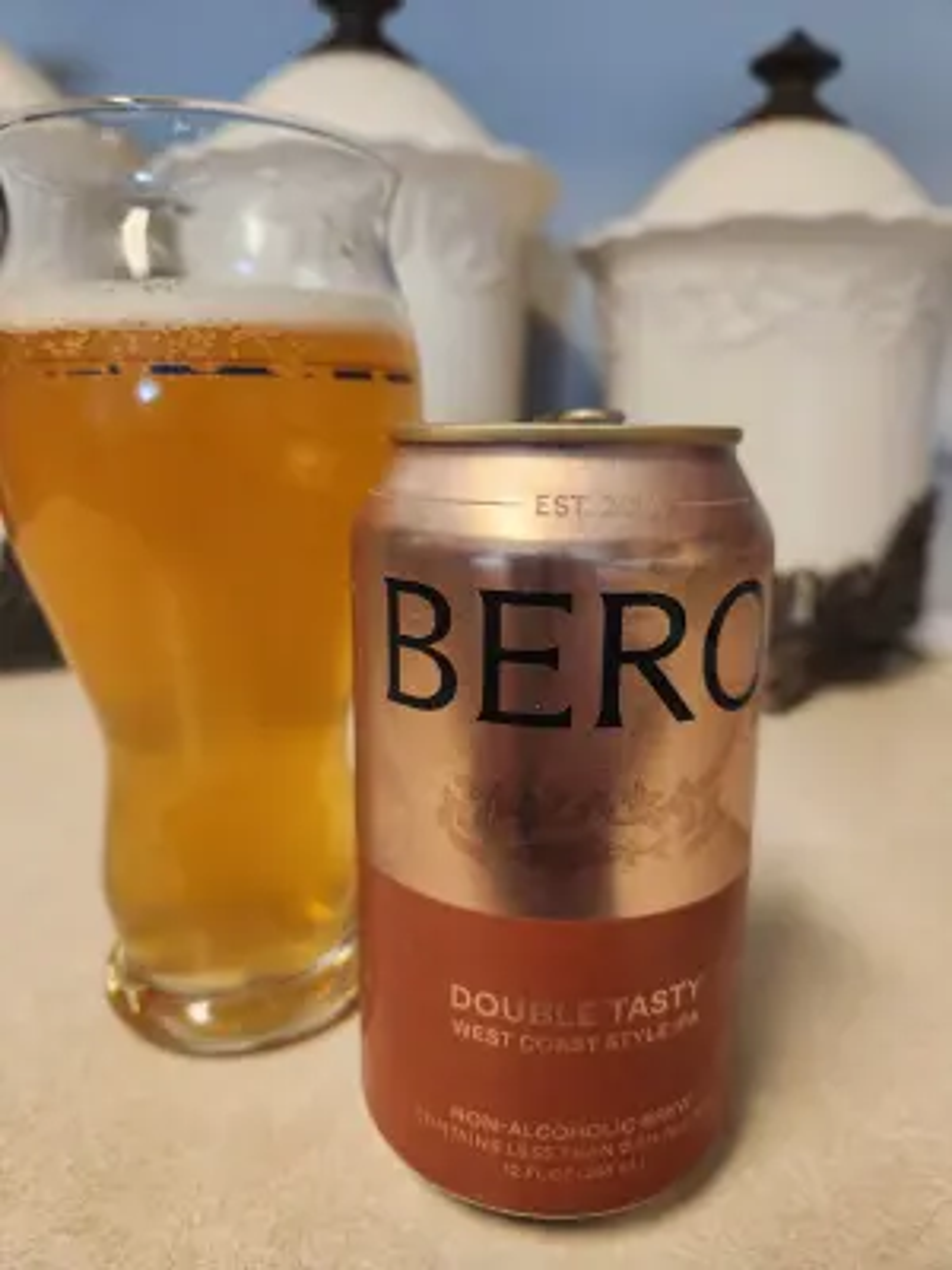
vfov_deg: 73.9
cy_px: 635
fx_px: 843
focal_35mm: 23
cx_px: 476
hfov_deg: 58.9
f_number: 1.8
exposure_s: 1/120
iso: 640
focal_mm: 5.4
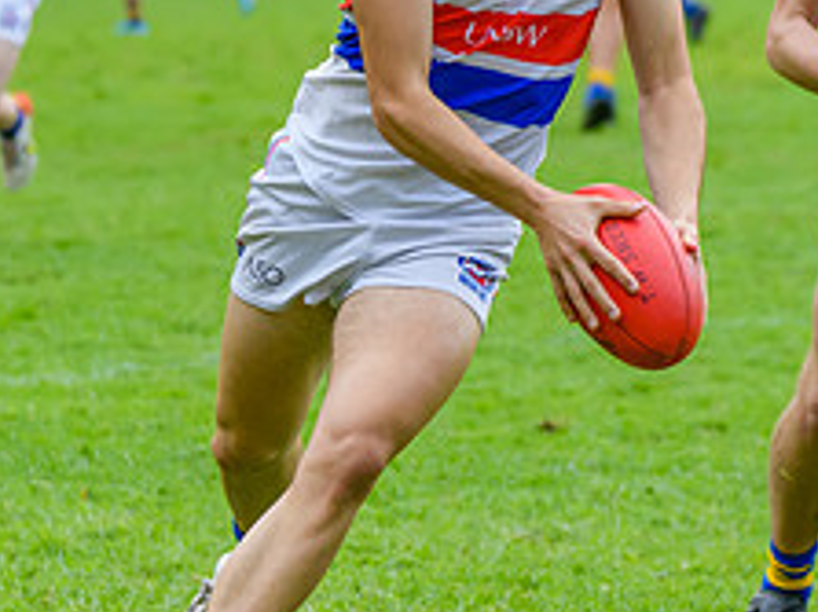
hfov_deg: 4.4
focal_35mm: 448
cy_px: 47
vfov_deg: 3.3
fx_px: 10581
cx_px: 589
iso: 1800
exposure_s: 1/1250
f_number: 5
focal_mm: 150
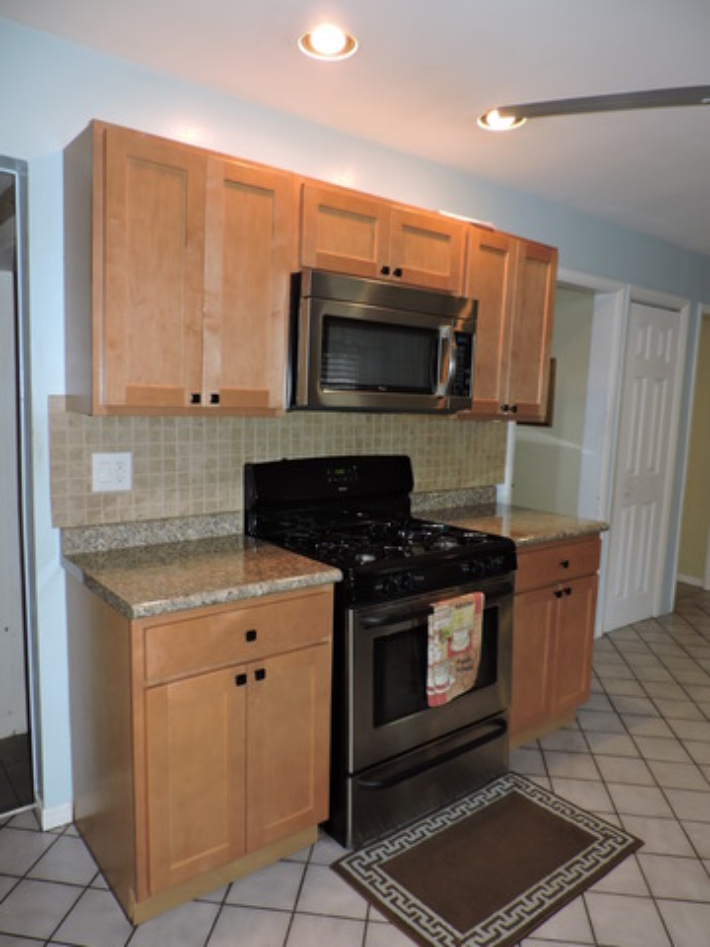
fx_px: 656
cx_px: 355
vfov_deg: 71.6
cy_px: 474
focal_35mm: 24
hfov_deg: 56.8
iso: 200
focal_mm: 4.3
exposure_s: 1/30
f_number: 3
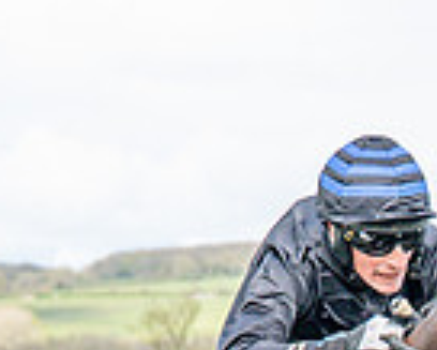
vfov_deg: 2.6
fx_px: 7817
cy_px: 544
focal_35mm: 604
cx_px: 640
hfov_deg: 3.2
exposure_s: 1/1250
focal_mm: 70
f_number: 4.5
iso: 400
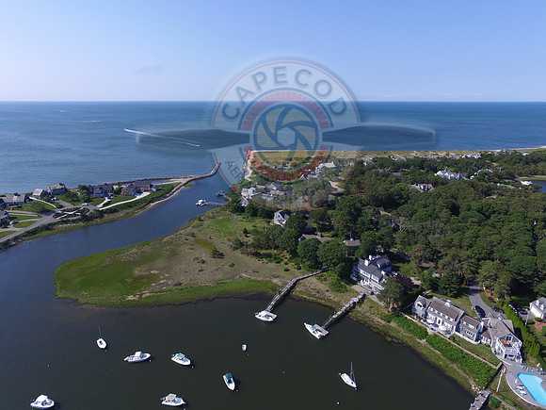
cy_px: 205
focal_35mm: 20
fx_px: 315
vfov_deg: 66.0
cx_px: 273
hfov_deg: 81.7
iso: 100
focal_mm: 3.61
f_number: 2.8
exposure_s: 1/1081
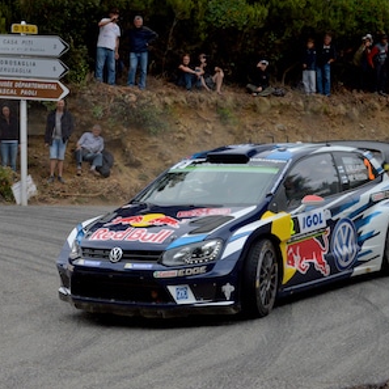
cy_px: 195
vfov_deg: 19.3
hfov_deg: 19.3
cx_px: 187
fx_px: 1144
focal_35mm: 90
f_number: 8
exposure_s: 1/1000
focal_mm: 70
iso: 1250
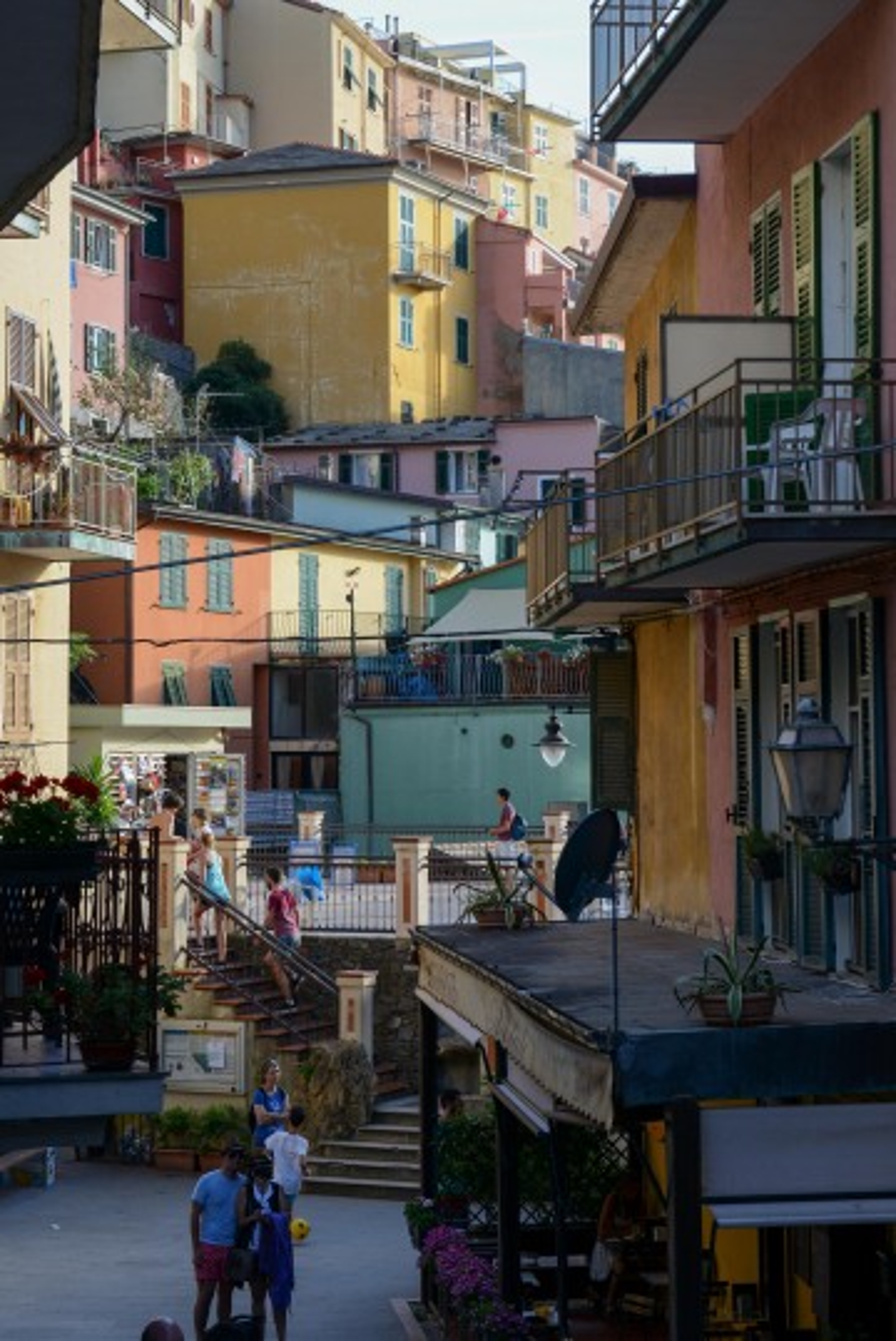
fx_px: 2461
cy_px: 670
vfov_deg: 30.5
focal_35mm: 66
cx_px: 448
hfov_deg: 20.6
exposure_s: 1/100
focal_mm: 66
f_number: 9
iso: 320
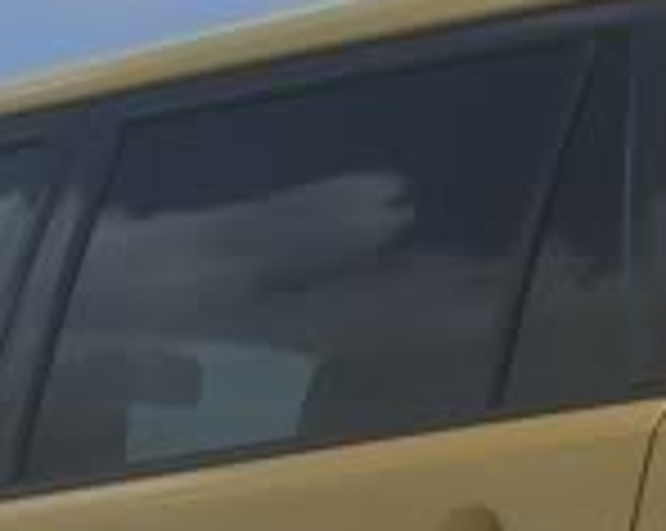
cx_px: 702
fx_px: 5059
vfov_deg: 5.8
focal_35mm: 257
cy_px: 1120
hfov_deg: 7.5
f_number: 8
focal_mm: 7.9
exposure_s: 1/320
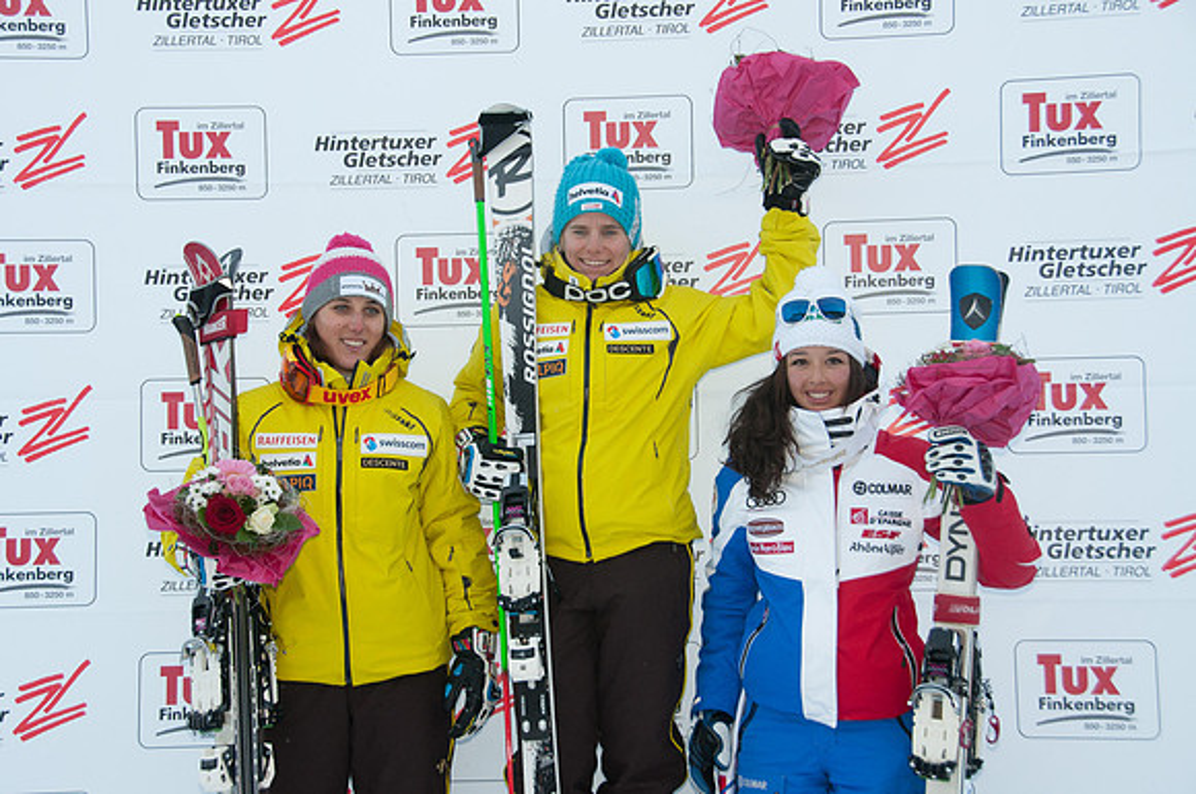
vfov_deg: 20.6
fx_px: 2190
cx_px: 598
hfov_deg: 30.6
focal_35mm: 66
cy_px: 397
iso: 500
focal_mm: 44
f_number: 7.1
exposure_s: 1/250
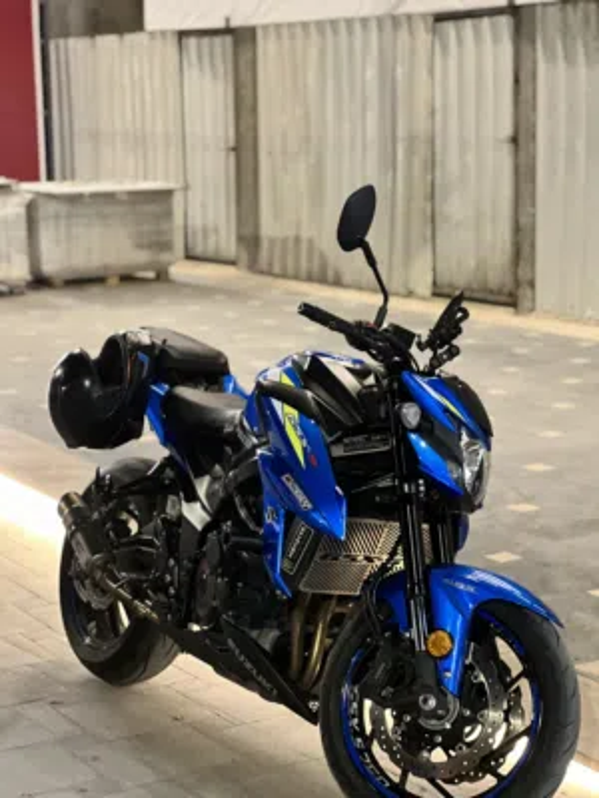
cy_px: 399
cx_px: 300
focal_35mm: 77
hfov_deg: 19.1
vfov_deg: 25.3
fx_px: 1777
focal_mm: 9
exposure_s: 1/14
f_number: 2.8
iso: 800
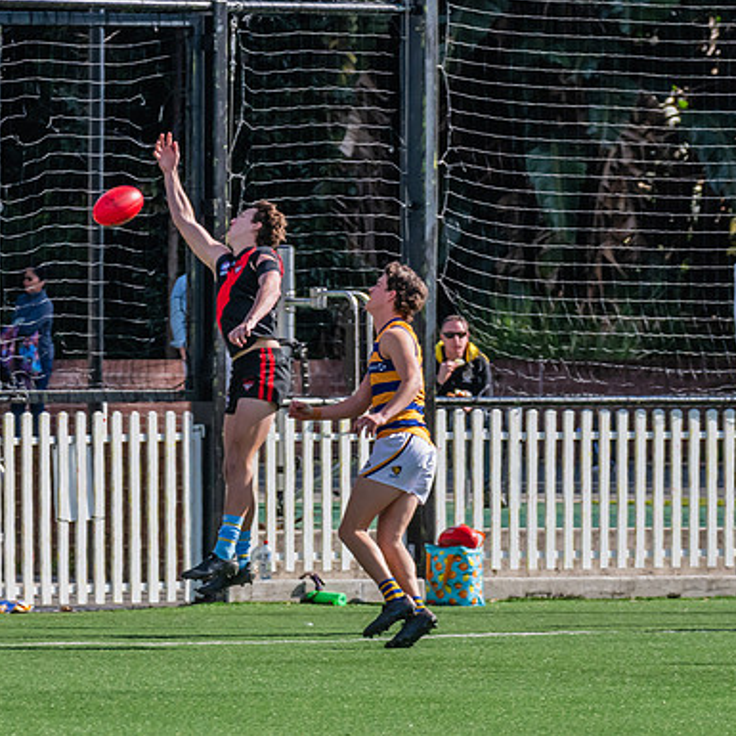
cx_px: 258
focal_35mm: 655
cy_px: 443
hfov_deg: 2.7
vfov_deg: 2.7
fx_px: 15756
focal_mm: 340
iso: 800
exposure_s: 1/1000
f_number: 11
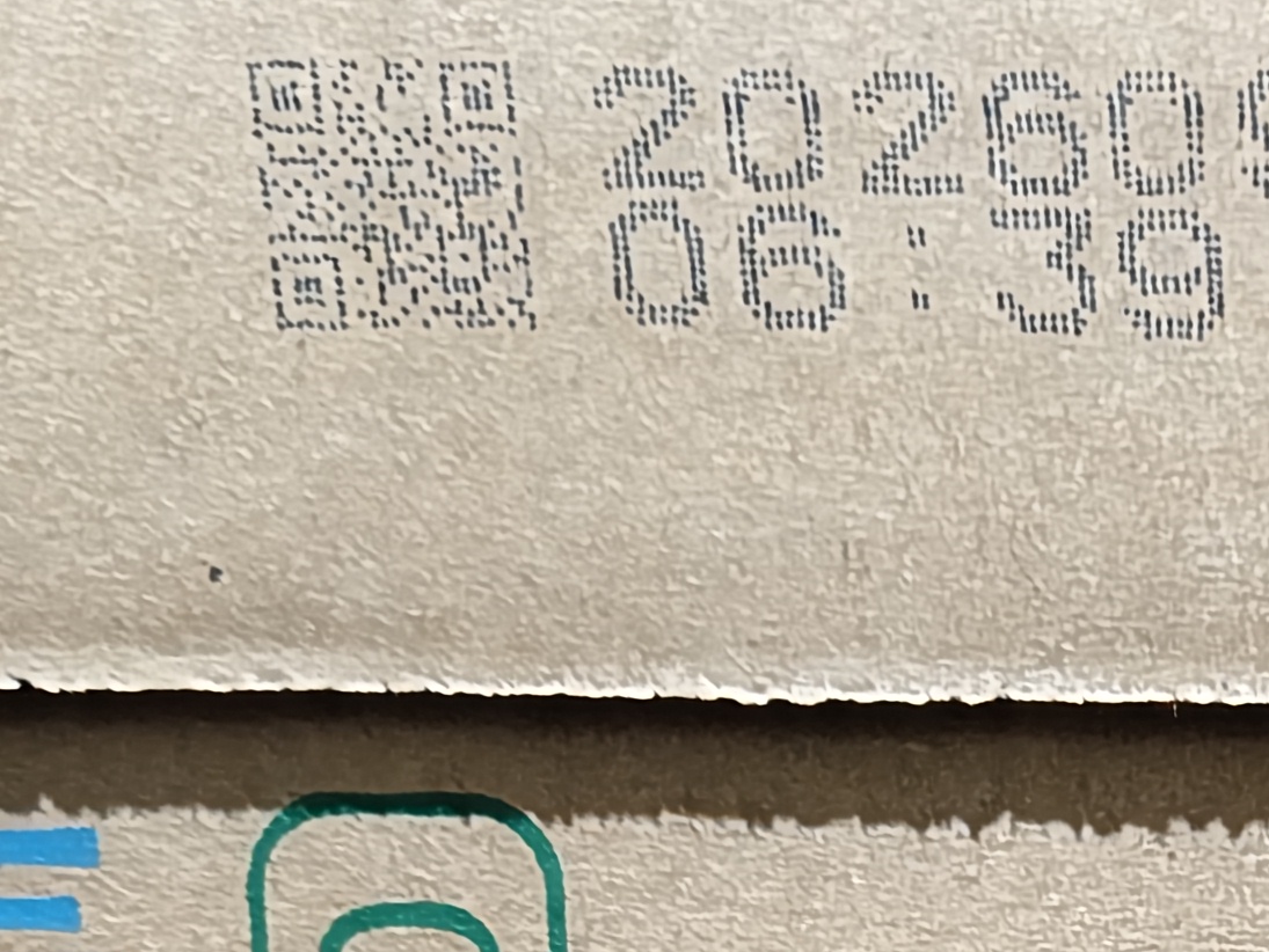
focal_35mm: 86
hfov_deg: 21.7
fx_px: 3154
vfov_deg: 15.2
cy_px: 1635
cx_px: 1354
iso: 2494
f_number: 1.88
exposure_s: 1/20
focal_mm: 5.56
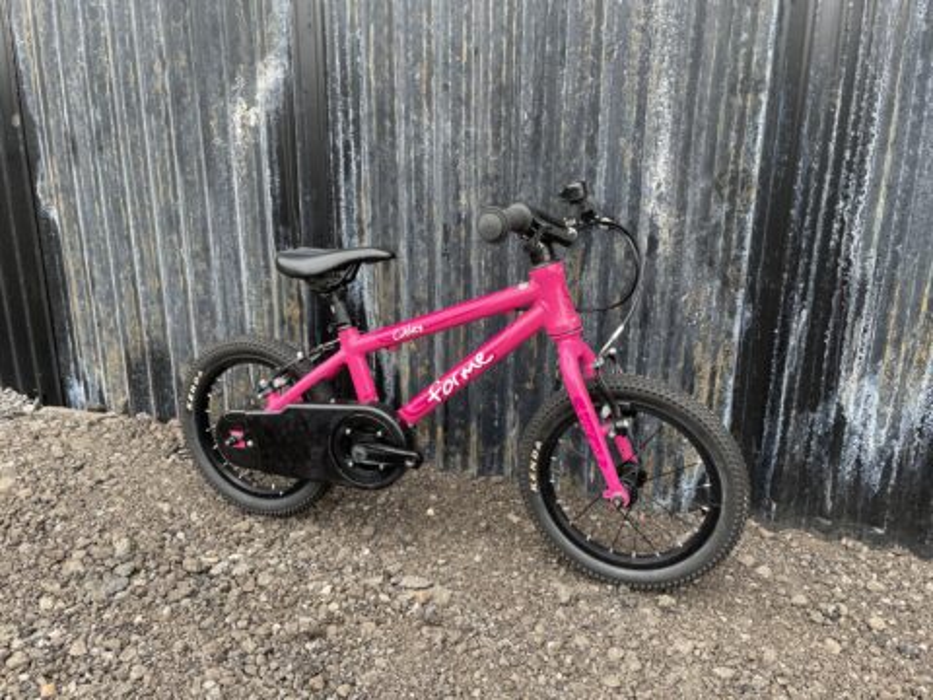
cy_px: 350
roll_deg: +1.0
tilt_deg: -14.6
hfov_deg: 67.3
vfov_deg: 53.1
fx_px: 701
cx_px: 466
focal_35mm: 26
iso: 32
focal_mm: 4.2
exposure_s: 1/203
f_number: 1.6
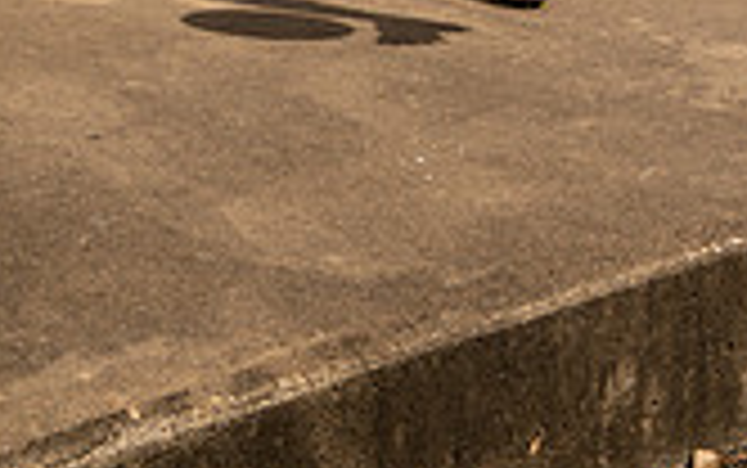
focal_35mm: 80
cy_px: -504
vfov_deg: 13.6
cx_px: 405
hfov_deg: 25.8
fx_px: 1630
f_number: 11
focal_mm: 29
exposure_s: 1/250
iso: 125
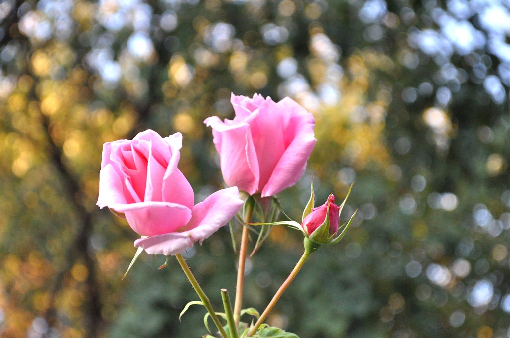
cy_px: 169
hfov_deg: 24.6
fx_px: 1167
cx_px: 255
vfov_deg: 16.5
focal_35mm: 82
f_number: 7.1
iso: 3200
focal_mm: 55
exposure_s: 1/200
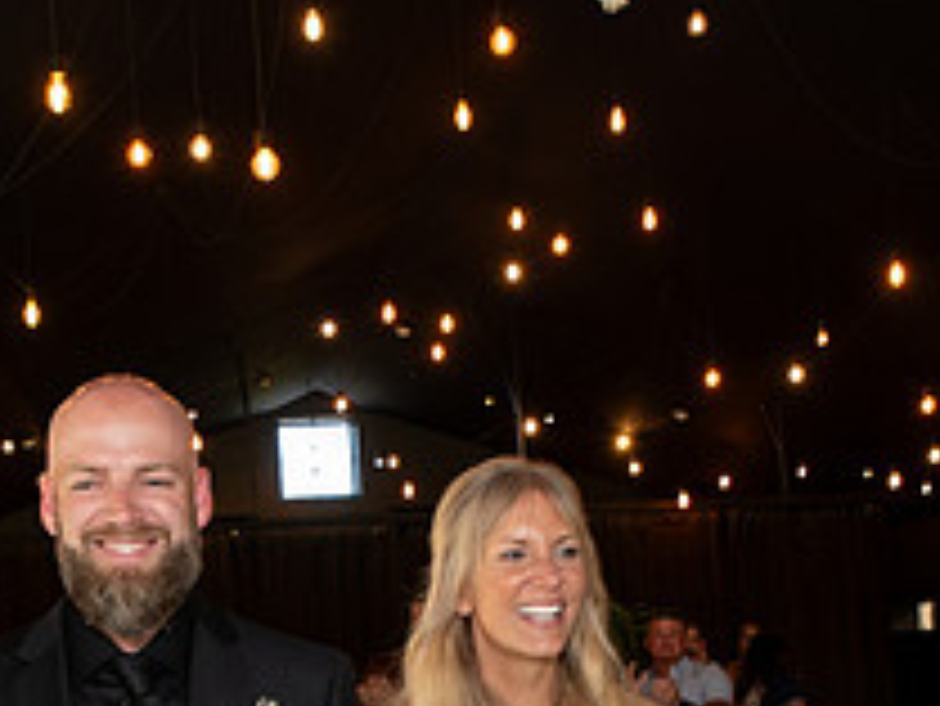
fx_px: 1739
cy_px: 850
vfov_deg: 21.3
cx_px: 445
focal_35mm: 64
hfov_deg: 30.2
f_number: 5
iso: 1000
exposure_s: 1/125
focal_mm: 24
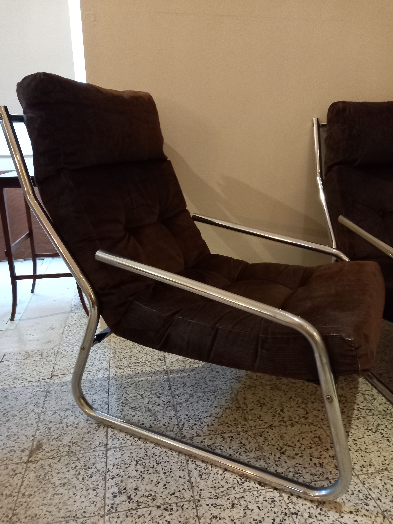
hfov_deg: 51.4
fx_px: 409
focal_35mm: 27
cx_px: 196
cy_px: 262
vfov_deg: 65.3
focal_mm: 4
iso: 500
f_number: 1.8
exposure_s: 1/20
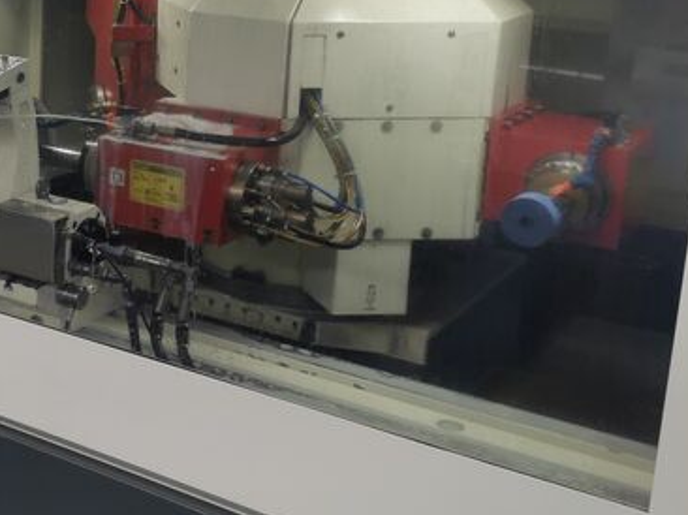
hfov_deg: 26.8
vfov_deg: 22.2
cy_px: 88
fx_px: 1291
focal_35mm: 65
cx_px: -113
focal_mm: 5.56
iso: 50
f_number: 1.6
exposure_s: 1/107
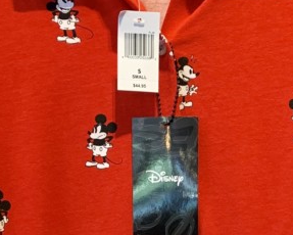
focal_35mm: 106
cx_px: 211
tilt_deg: -4.4
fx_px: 920
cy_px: 390
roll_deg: -1.1
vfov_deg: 13.4
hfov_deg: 18.0
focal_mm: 4.25
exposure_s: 1/60
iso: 80
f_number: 1.8
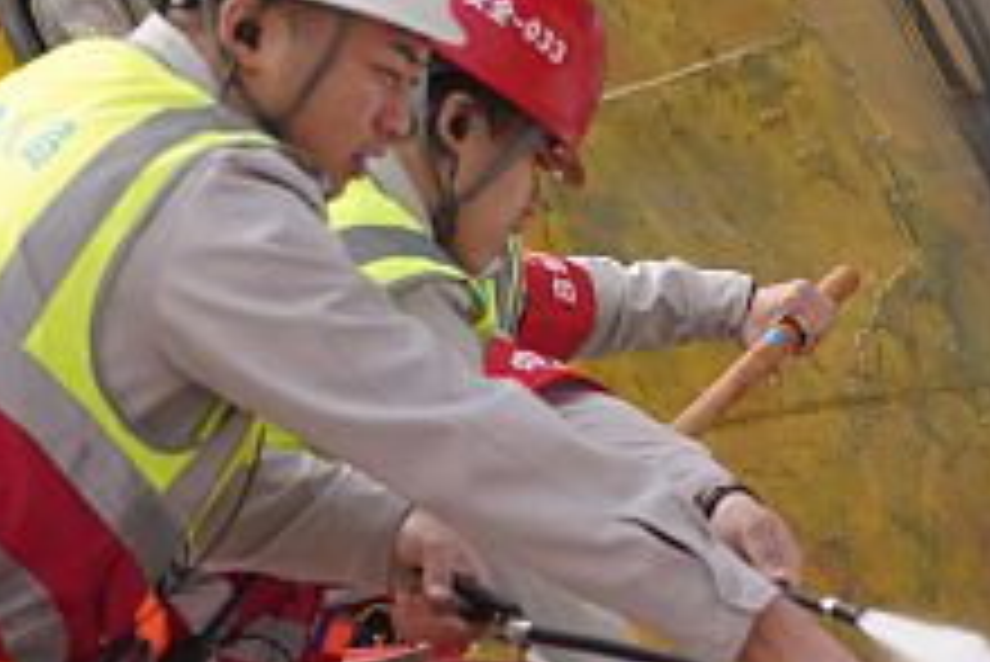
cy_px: 495
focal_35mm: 343
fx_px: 9438
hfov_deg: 6.0
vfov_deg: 4.0
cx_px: 1287
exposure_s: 1/500
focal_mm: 63
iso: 100
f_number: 4
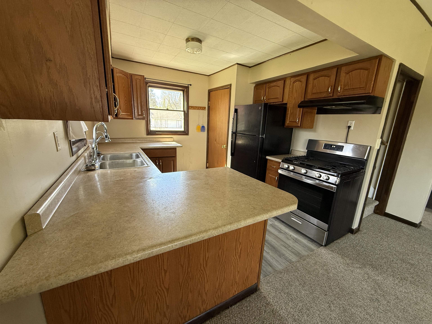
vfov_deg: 85.7
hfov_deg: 102.1
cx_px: 216
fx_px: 175
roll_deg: -3.0
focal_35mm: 14
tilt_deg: -12.9
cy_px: 162
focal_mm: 2.22
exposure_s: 1/99
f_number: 2.2
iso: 160
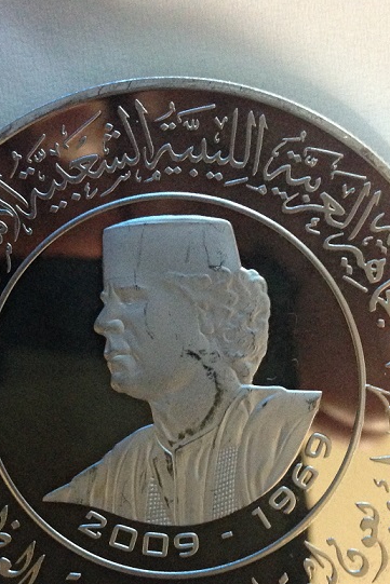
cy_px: 351
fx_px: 942
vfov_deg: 34.4
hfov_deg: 23.4
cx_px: 198
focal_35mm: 58
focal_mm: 4.12
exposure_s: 1/15
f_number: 2.4
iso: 320
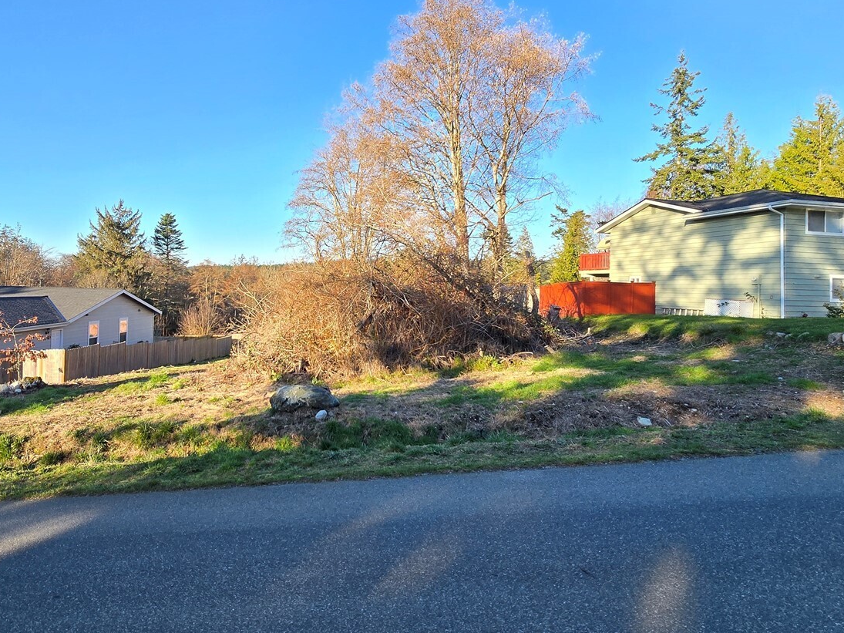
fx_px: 463
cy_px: 281
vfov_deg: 68.5
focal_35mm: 19
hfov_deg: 83.2
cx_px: 322
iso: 50
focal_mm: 2.2
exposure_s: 1/594
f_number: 2.2
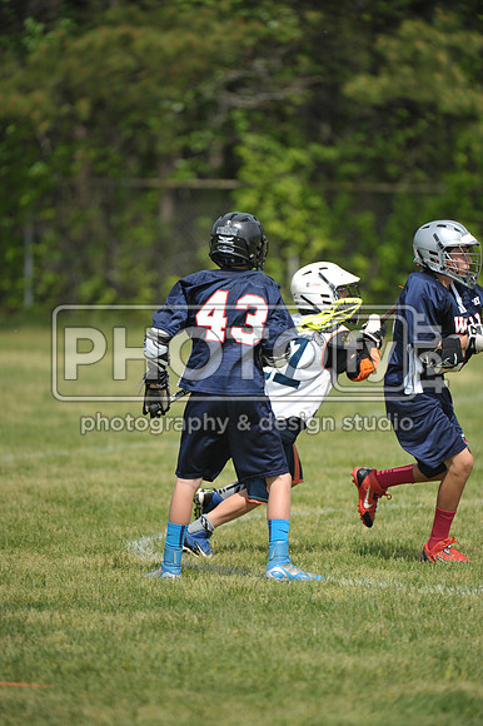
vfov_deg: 6.9
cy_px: 363
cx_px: 242
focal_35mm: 300
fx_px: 6044
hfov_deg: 4.6
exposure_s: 1/5000
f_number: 4
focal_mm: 300
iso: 640
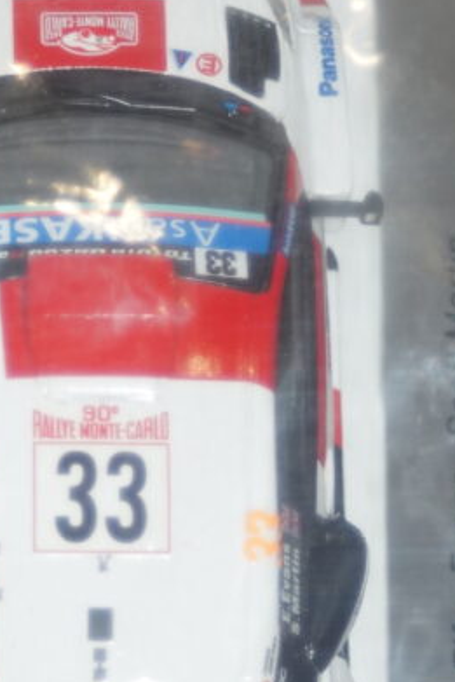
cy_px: 401
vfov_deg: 7.5
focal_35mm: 276
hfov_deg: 5.0
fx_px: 5227
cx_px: -2
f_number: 5.6
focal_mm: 80
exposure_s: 1/100
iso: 500
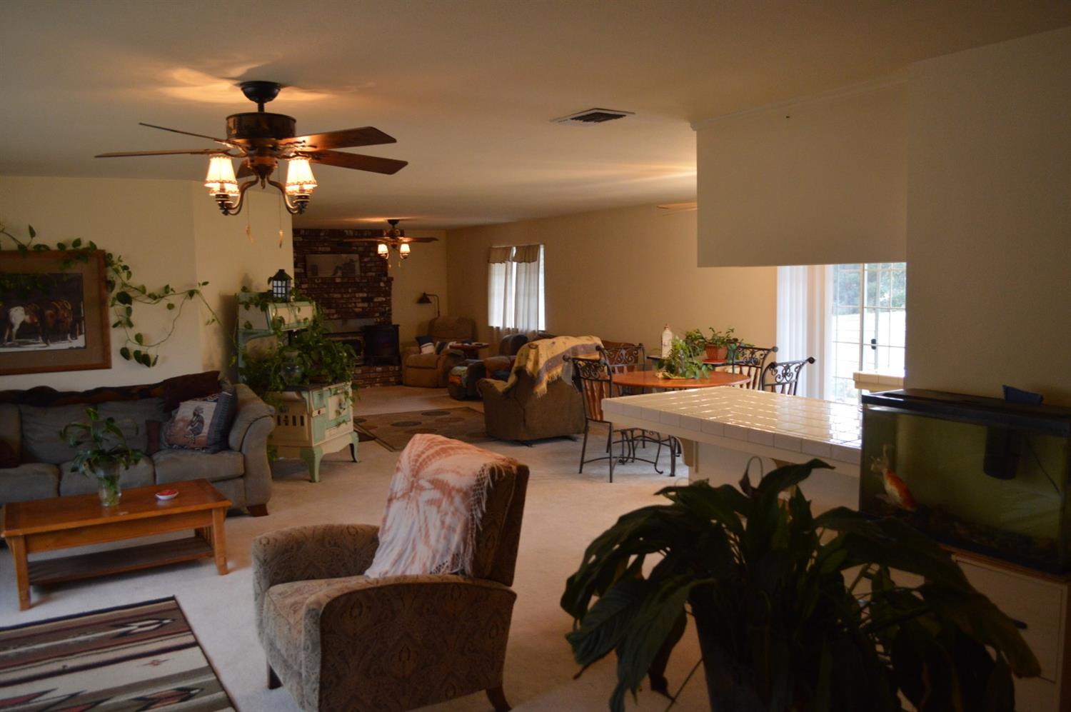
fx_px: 802
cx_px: 536
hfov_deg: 67.4
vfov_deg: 47.8
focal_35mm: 27
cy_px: 356
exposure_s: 1/60
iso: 1000
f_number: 3.5
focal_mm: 18
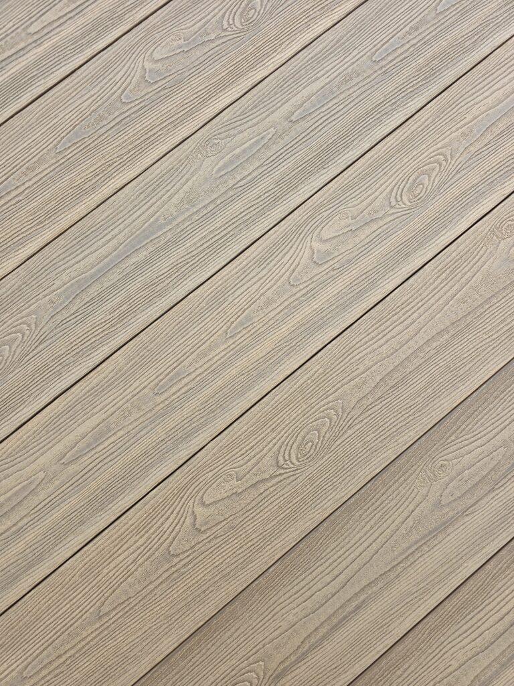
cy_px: 343
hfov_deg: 58.9
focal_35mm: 23
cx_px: 257
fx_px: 455
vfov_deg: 73.9
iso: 80
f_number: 1.7
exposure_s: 1/1336
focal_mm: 6.3
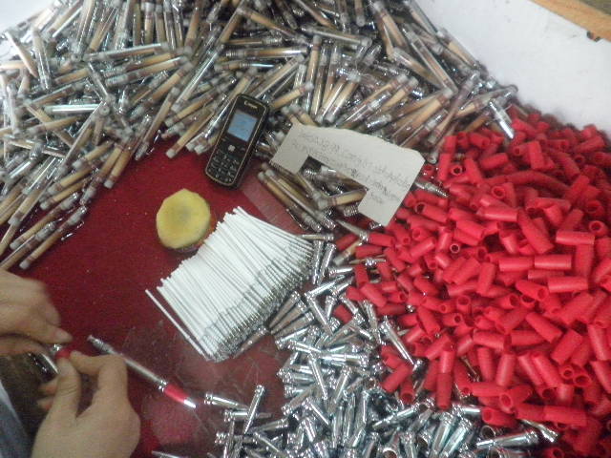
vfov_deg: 53.1
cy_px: 229
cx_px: 306
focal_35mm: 26
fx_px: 459
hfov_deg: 67.3
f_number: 2.6
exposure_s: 1/30
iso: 800
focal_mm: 4.65
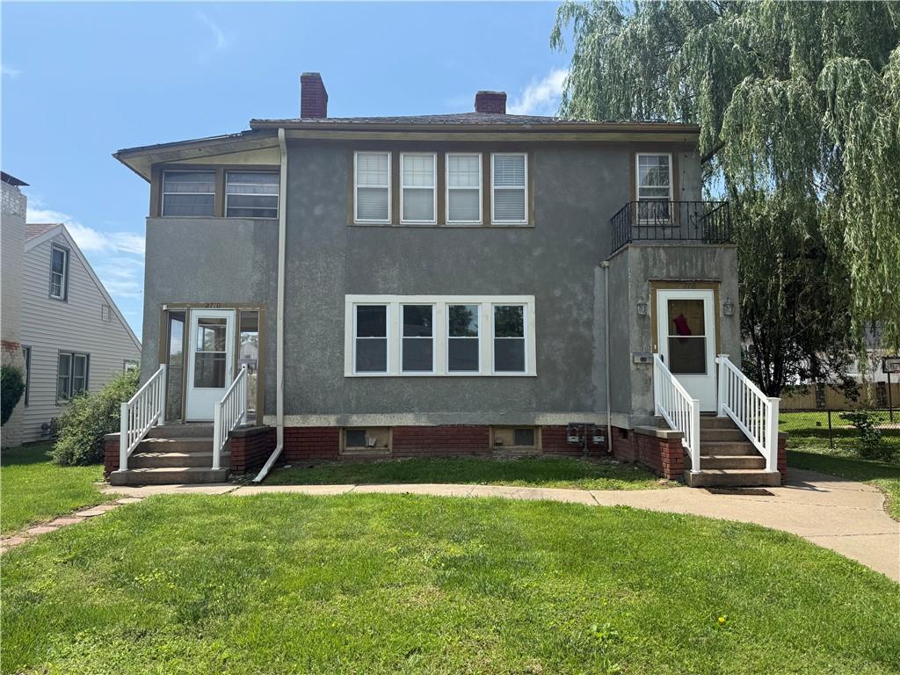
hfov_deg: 71.6
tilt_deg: +5.2
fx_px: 624
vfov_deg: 56.8
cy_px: 338
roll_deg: +0.0
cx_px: 450
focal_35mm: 24
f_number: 1.78
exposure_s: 1/3021
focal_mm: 6.76
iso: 80
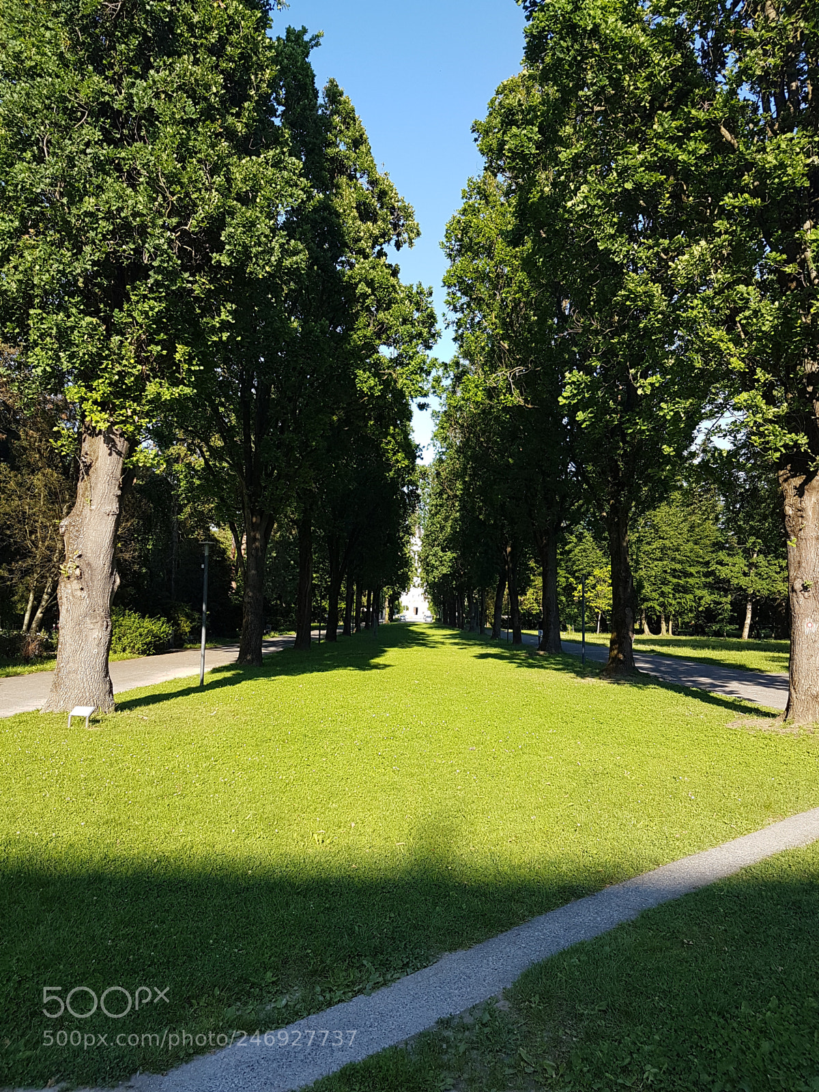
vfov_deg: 67.3
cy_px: 546
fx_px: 820
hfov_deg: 53.1
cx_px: 410
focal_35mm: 26
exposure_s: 1/624
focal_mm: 4.2
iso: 40
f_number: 1.7
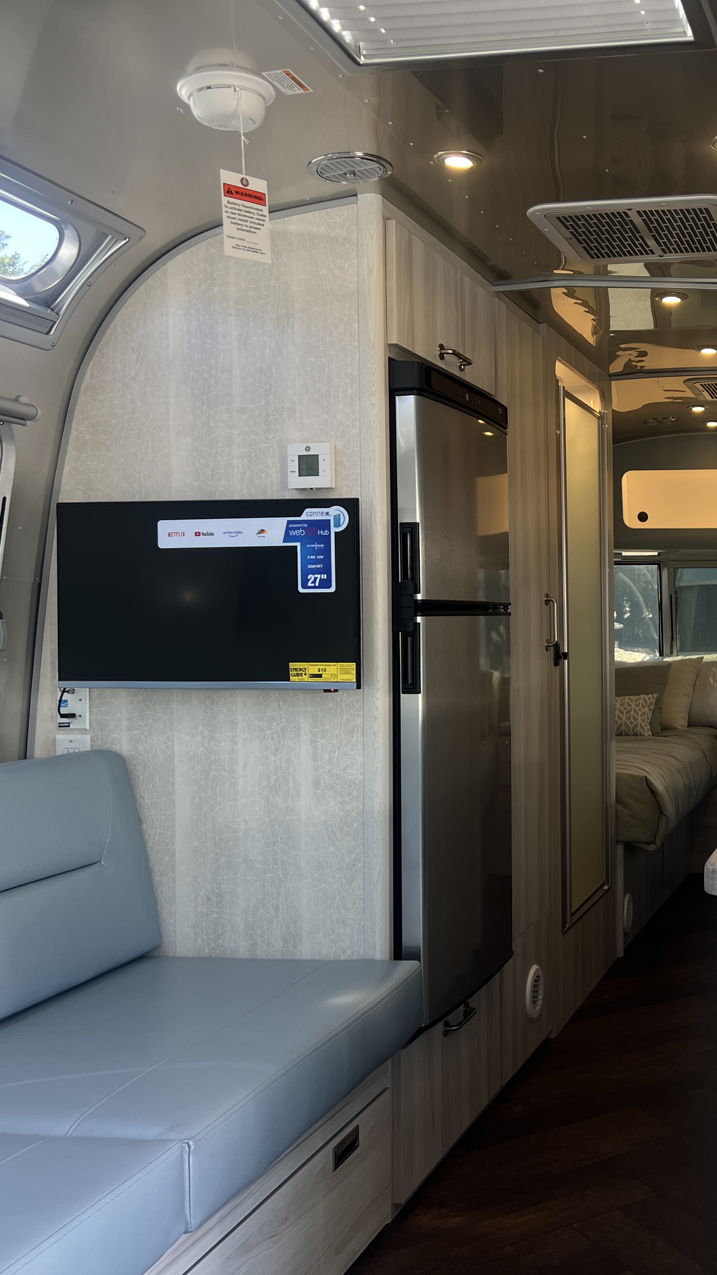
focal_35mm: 38
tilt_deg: -2.2
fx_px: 1284
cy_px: 638
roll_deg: +2.4
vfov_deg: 52.8
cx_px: 710
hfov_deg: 29.2
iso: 32
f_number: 1.5
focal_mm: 5.7
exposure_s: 1/141
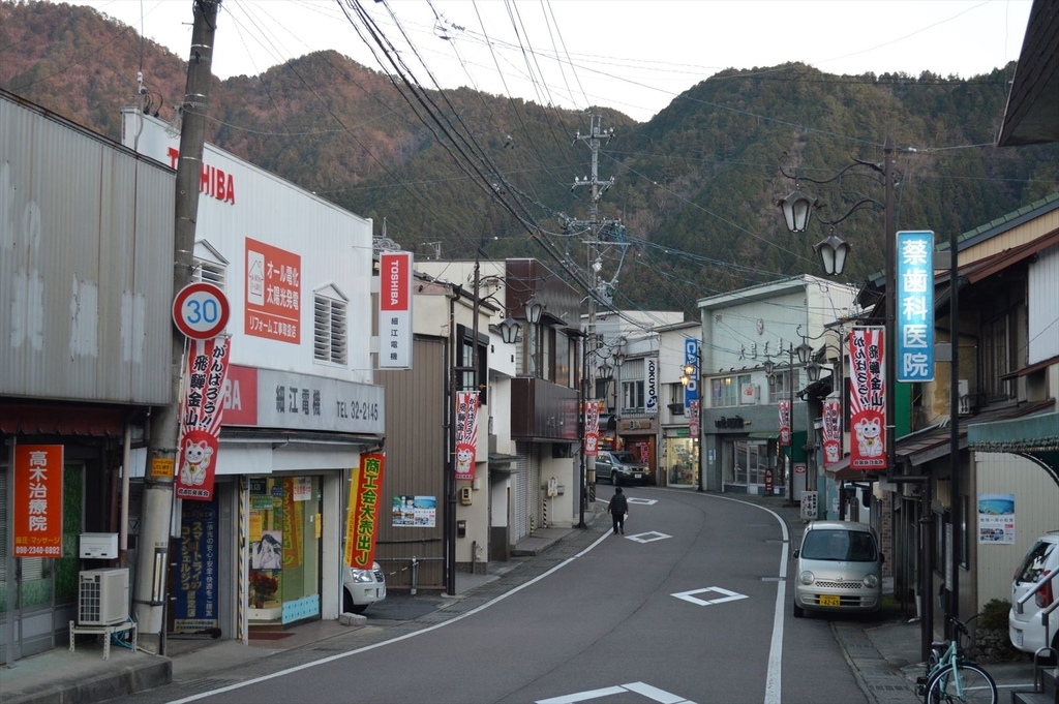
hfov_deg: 35.1
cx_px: 530
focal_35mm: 57
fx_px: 1675
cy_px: 352
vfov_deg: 23.7
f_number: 5
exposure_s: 1/60
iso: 720
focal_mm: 38
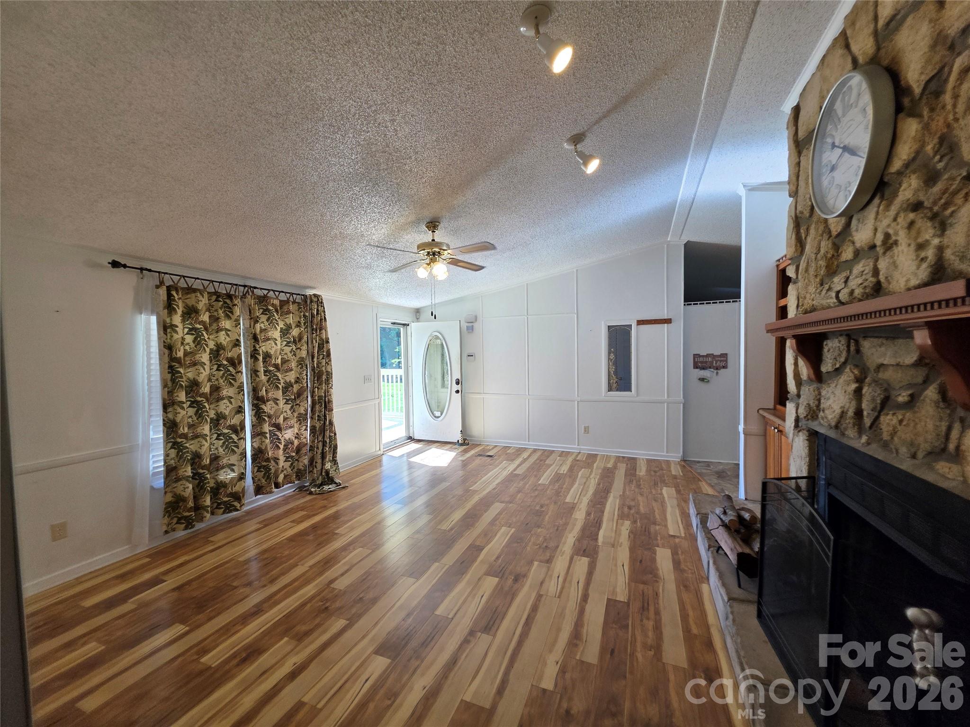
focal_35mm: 13
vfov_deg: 89.9
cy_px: 364
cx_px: 485
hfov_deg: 106.2
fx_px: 364
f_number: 1.9
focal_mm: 2.2
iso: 64
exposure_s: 1/120
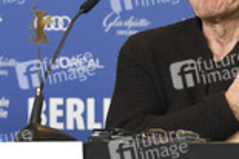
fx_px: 5790
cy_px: 32
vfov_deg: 1.6
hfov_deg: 2.4
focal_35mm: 873
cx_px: 15
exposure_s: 1/500
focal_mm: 200
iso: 1600
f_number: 4
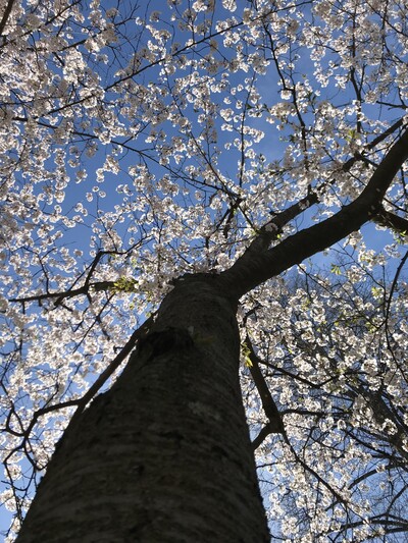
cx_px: 204
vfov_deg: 63.4
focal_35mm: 28
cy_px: 272
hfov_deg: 49.8
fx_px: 440
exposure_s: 1/2336
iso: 20
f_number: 1.8
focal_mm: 3.99
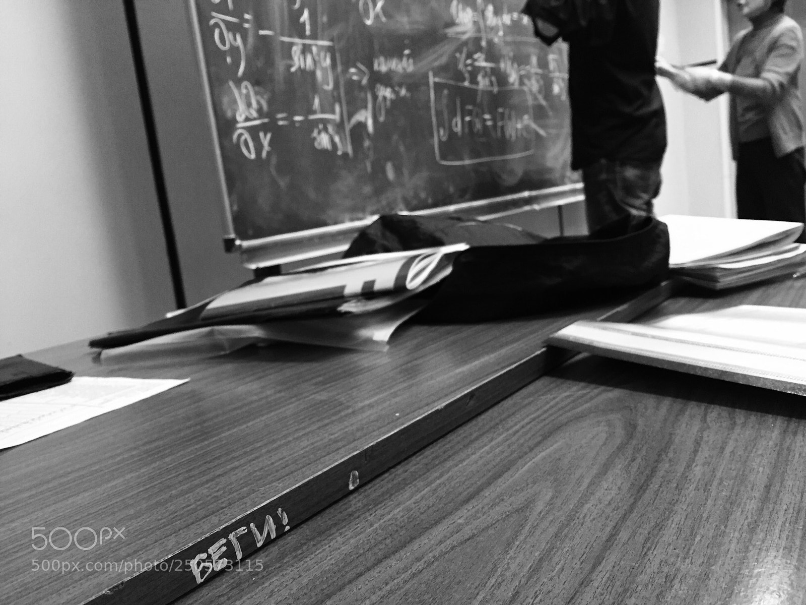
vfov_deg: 48.2
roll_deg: +6.8
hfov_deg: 61.7
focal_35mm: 29
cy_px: 302
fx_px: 675
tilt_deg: -9.5
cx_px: 403
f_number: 2.2
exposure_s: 1/33
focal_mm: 4.15
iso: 250
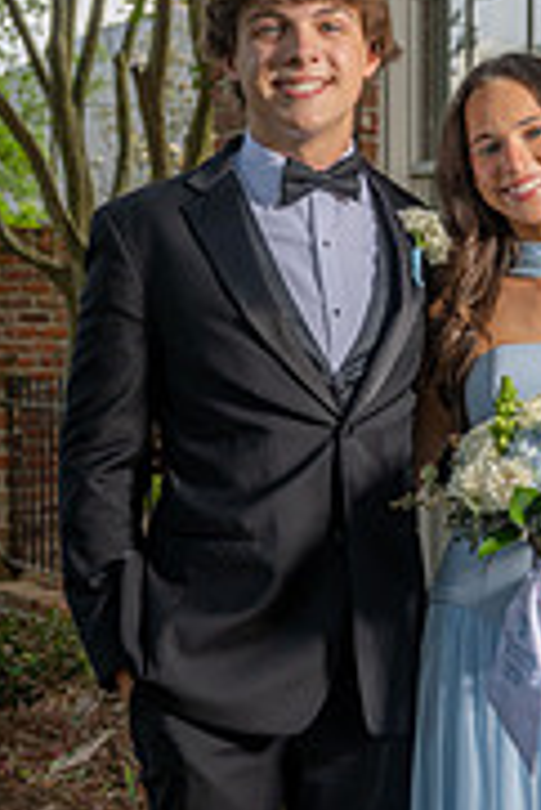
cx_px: 420
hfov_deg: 14.1
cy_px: 541
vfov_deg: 20.9
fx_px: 2182
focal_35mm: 97
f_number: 5
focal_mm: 39
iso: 100
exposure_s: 1/160
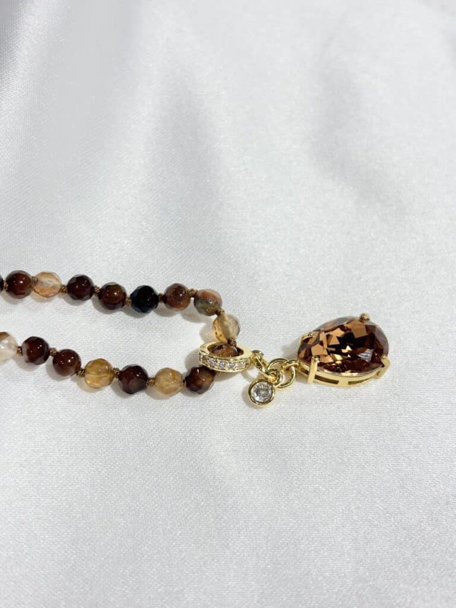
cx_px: 228
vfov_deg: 36.8
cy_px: 304
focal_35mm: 52
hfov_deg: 28.0
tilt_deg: -57.2
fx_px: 913
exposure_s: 1/355
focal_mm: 5.96
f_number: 1.6
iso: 32
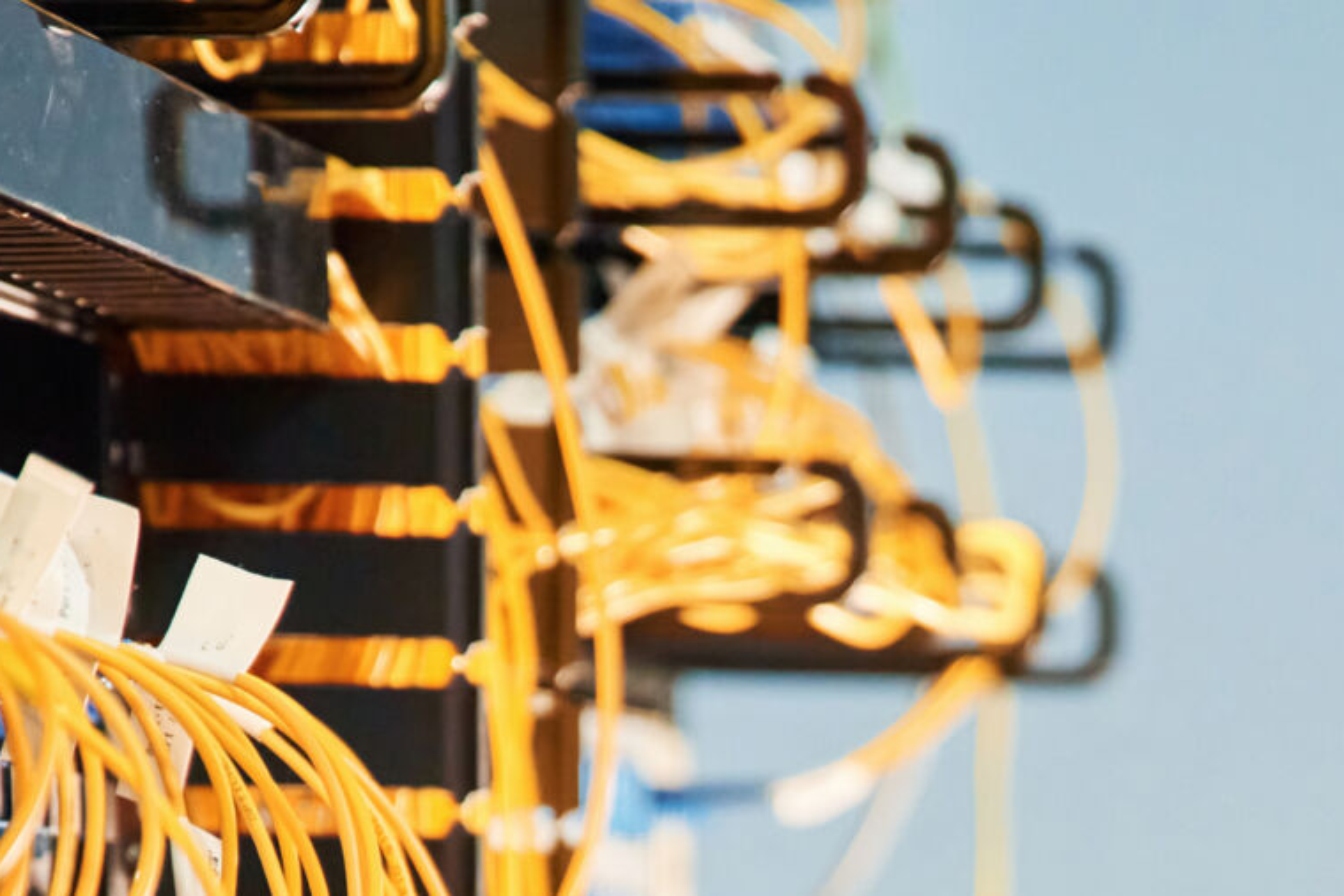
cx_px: 1165
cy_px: 1384
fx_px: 8810
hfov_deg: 8.7
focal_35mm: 236
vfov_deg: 5.8
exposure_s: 1/200
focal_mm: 70
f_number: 2.8
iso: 2500
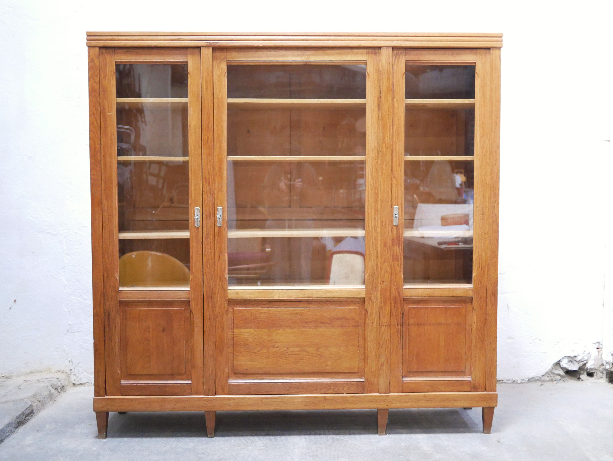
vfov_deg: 36.0
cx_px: 306
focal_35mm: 40
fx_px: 709
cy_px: 230
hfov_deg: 46.8
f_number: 1.7
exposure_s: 1/60
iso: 2000
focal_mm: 20
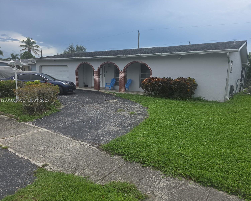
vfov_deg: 58.8
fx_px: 178
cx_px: 131
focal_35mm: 24
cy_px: 101
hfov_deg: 70.3
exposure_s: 1/586
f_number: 1.7
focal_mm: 6.3
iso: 12
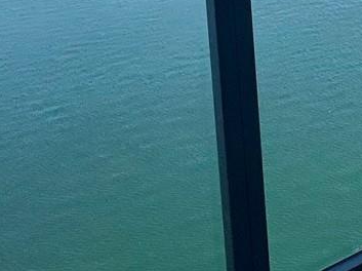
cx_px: 654
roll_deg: +1.3
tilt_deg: -4.5
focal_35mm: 59
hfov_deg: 21.3
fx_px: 616
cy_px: -147
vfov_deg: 20.7
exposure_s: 1/2660
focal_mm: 1.57
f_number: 1.8
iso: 32
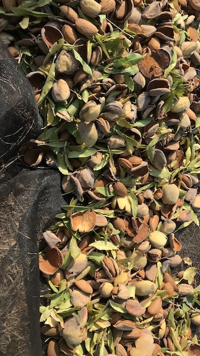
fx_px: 320
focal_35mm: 34
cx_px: 144
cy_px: 161
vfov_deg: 57.9
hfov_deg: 34.1
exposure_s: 1/1597
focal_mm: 3.99
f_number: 1.8
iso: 20
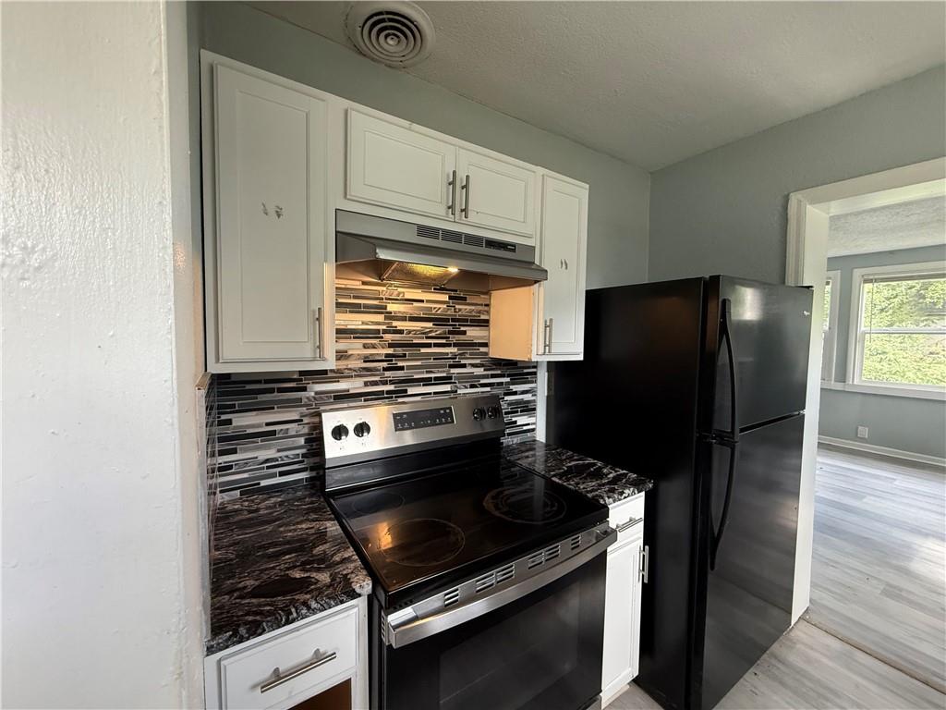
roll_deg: +0.7
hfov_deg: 102.1
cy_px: 355
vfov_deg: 85.7
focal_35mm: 14
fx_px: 383
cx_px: 473
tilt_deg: -2.4
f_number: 2.2
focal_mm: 2.22
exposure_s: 1/120
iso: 320
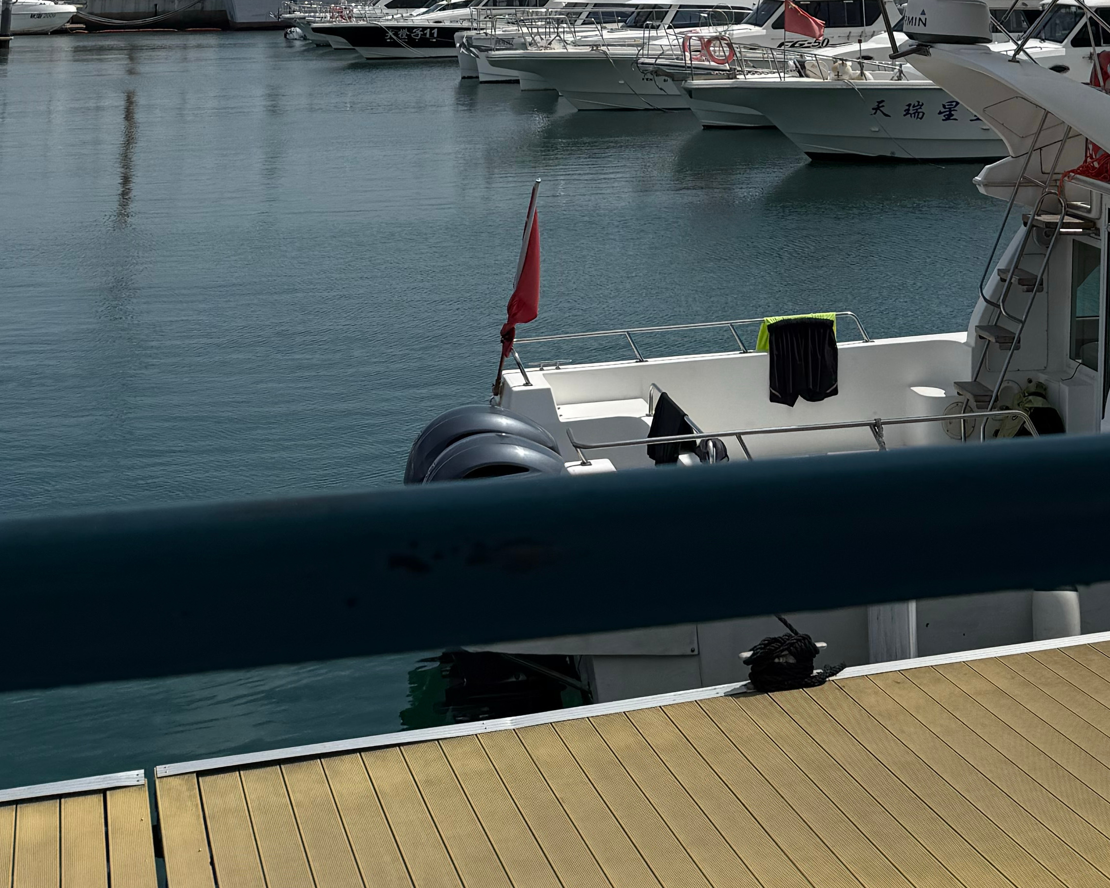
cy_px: -419
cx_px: 767
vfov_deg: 21.8
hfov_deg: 31.6
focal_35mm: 59
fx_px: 1938
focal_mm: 6.76
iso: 80
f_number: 1.78
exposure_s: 1/11905
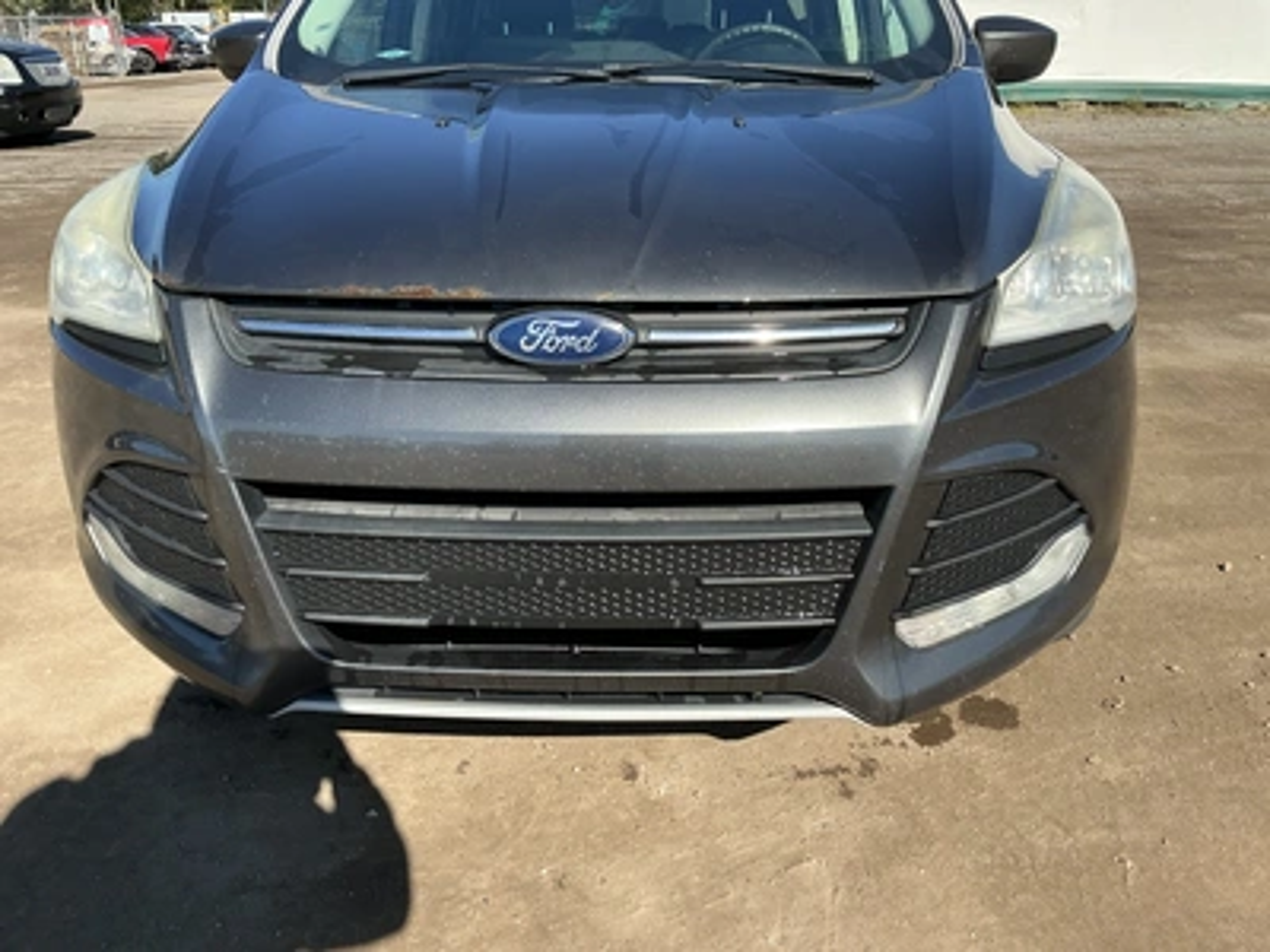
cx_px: 635
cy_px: 476
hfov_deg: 63.4
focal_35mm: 28
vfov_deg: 49.7
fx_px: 1027
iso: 25
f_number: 1.8
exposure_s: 1/1076
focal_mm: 3
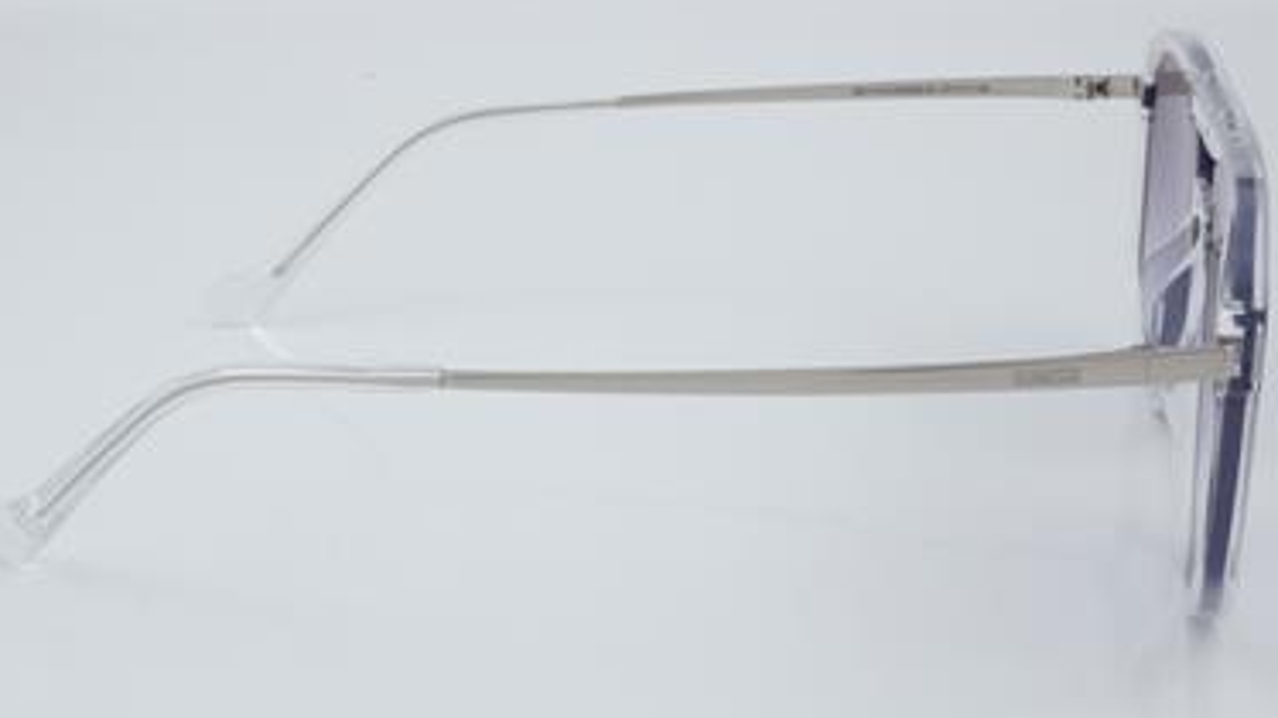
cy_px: 332
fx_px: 2845
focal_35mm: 84
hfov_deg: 25.3
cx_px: 622
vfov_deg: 14.4
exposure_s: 1/3
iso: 100
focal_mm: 50
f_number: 32
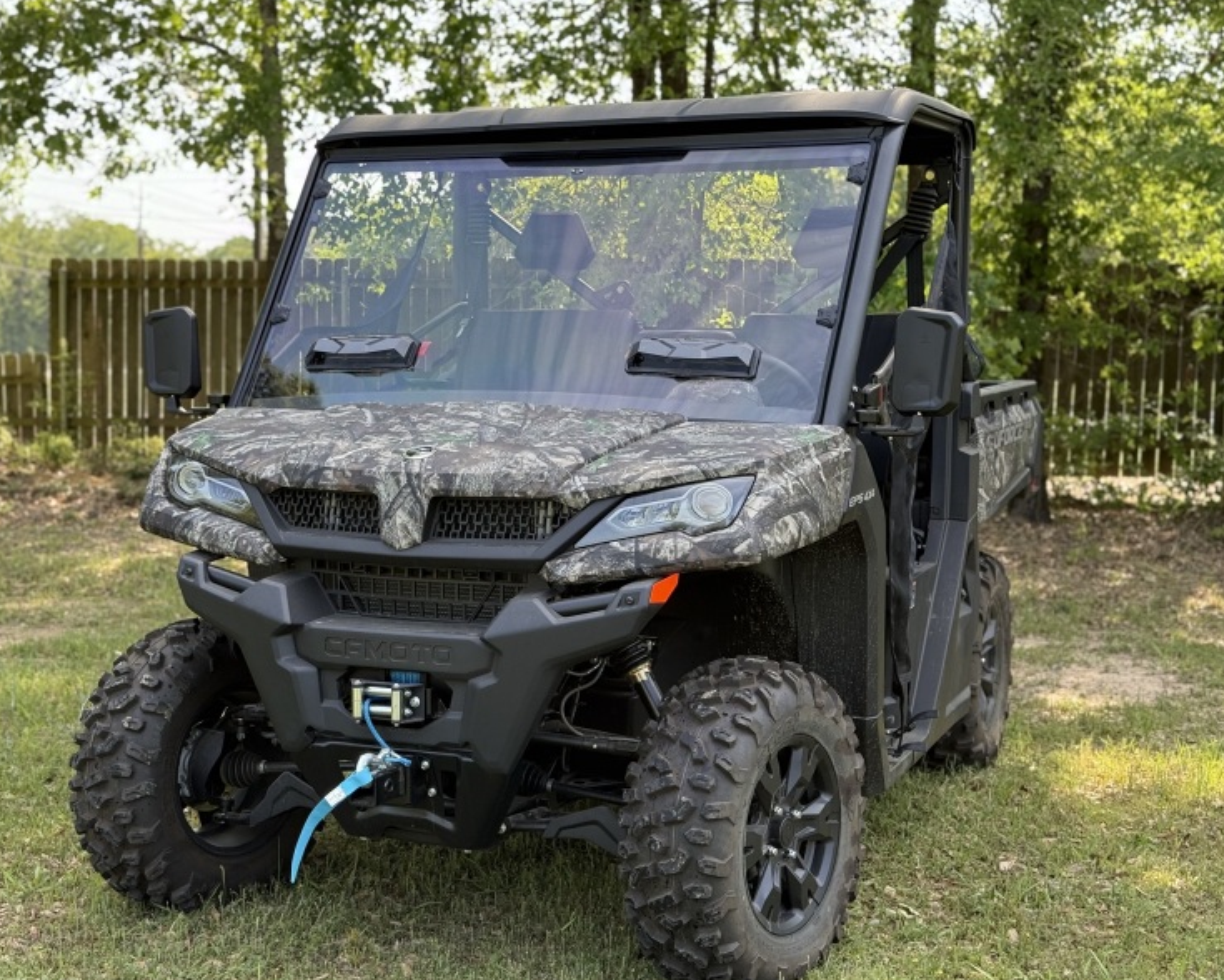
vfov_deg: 29.7
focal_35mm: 51
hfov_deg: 36.6
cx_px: 571
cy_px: 492
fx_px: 1848
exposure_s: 1/496
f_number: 1.78
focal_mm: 6.76
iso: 64
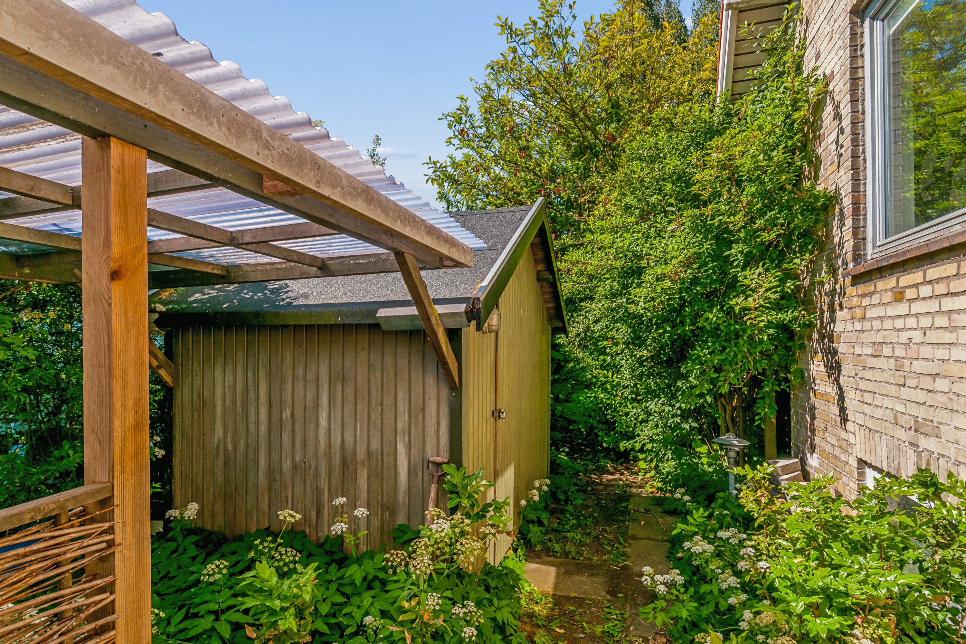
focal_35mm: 18
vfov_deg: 67.4
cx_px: 483
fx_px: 483
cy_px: 322
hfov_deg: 90.0
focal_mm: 12
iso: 200
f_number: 10
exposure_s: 1/320
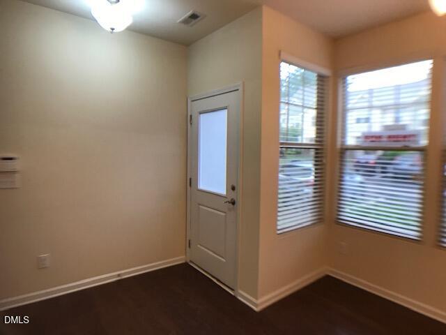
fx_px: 361
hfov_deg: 63.4
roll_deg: -0.7
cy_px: 168
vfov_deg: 49.7
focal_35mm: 28
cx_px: 223
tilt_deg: -3.8
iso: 20
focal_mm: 3.99
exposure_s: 1/30
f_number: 1.8
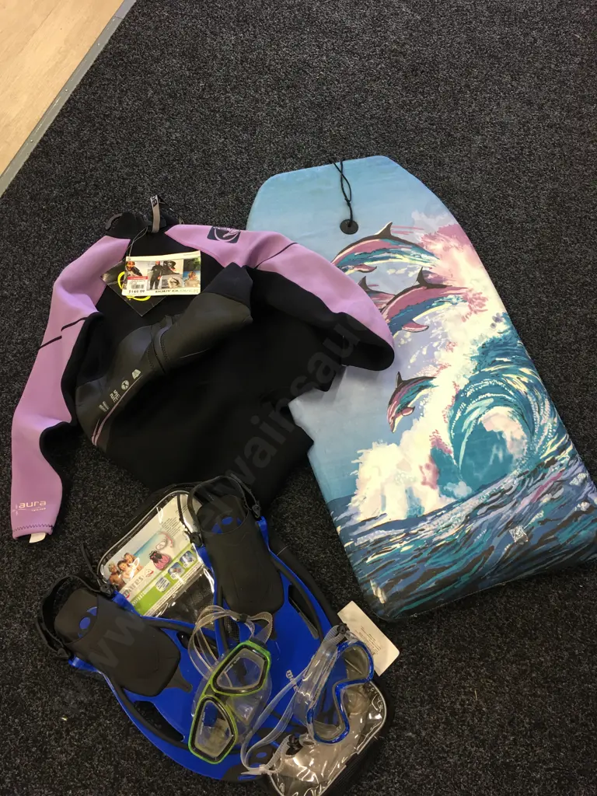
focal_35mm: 29
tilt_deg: -64.8
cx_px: 298
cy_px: 398
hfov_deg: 48.2
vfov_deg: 61.7
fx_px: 667
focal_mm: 4.15
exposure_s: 1/17
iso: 40
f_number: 2.2
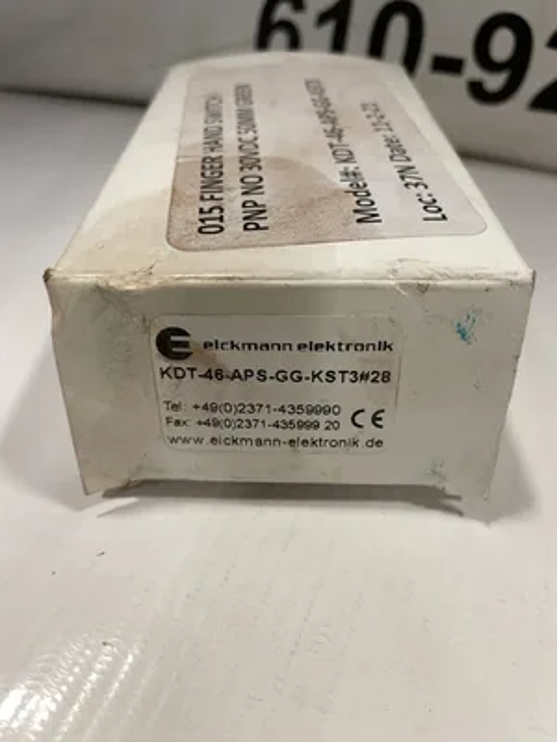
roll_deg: -1.4
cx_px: 278
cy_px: 371
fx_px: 558
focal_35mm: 26
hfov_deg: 53.1
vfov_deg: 67.3
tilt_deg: -43.3
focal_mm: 4.2
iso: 125
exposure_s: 1/60
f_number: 1.6
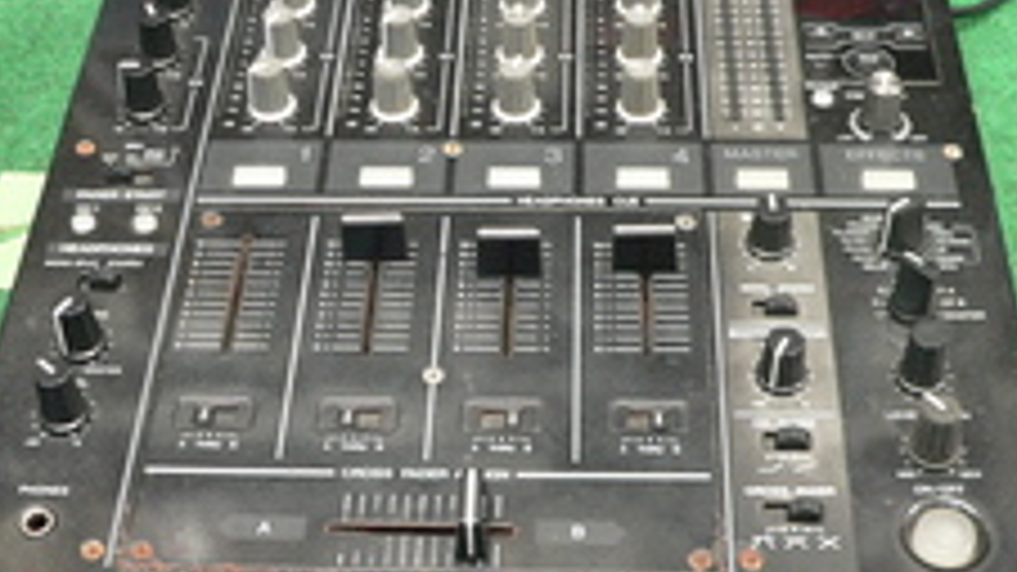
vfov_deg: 18.2
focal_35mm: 66
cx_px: 522
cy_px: 304
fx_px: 1779
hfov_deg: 31.9
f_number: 2.8
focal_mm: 6
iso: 200
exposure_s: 1/8
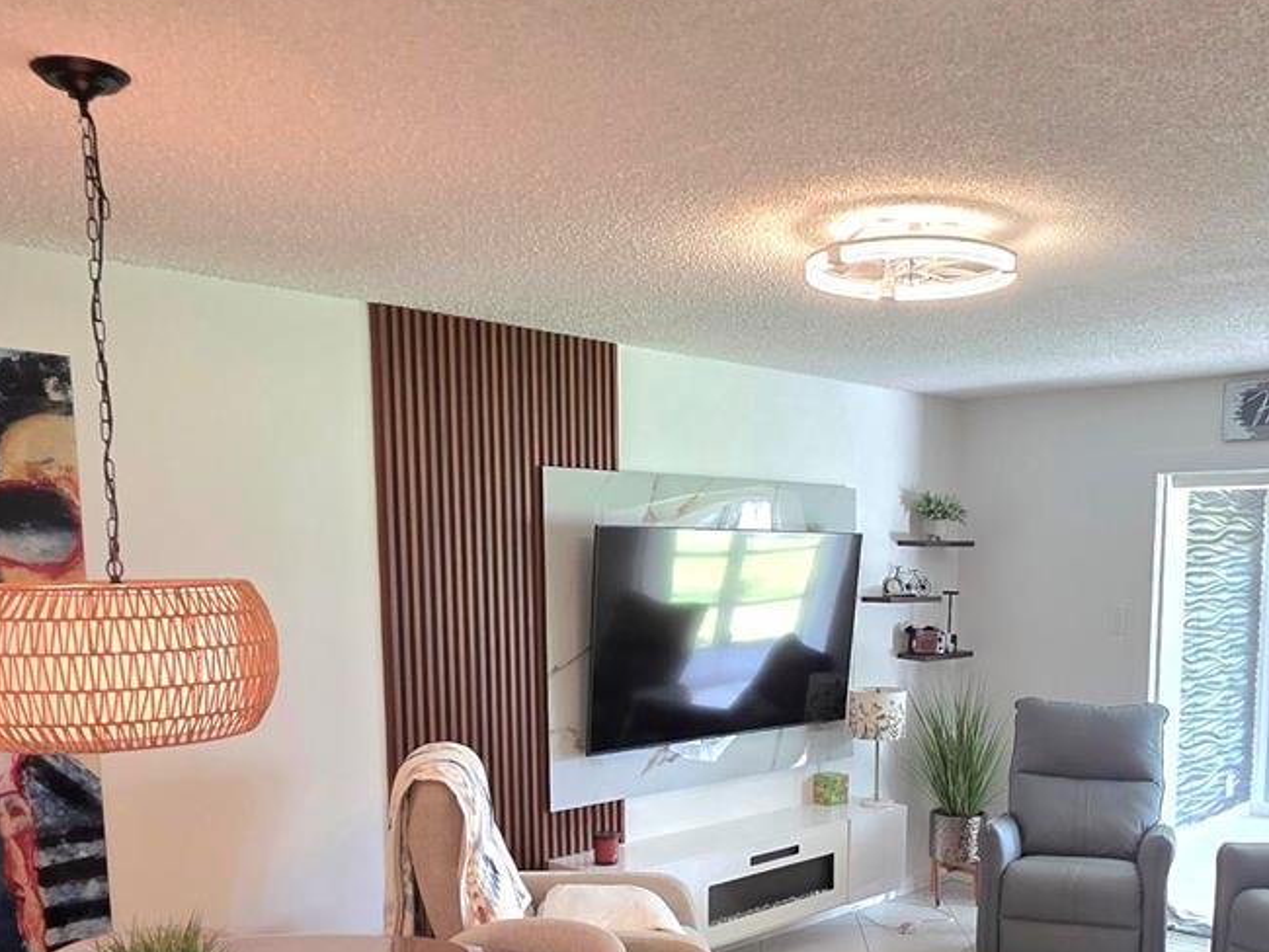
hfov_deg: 56.0
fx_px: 1174
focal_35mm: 32
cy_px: 706
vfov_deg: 42.9
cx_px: 804
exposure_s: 1/60.2
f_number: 1.9
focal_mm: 2.2
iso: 200
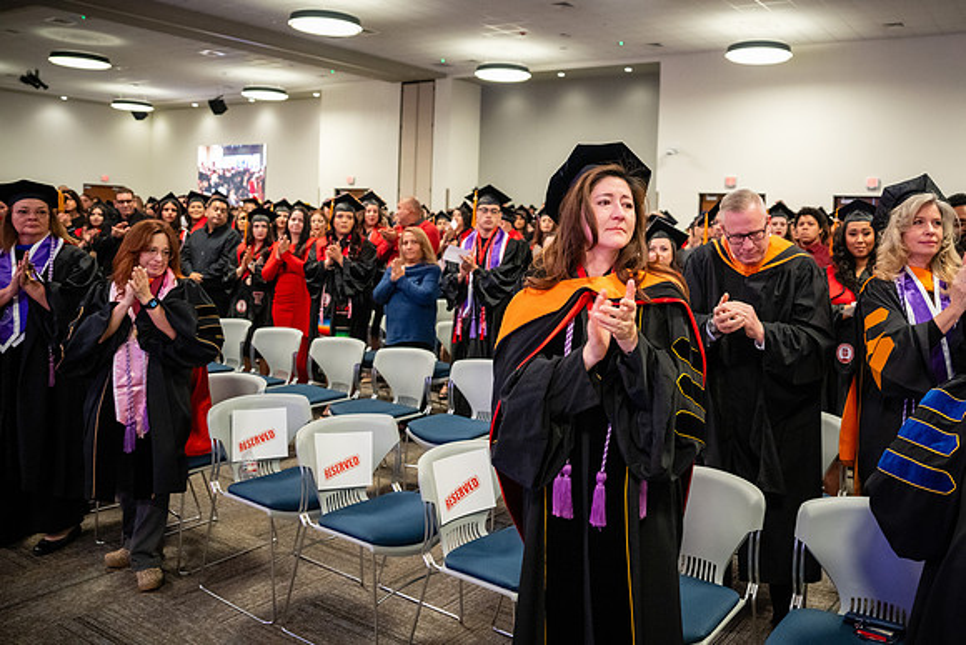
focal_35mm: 30
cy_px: 248
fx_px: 801
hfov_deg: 61.4
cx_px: 599
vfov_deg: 43.5
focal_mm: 24
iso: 3200
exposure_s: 1/200
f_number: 2.8
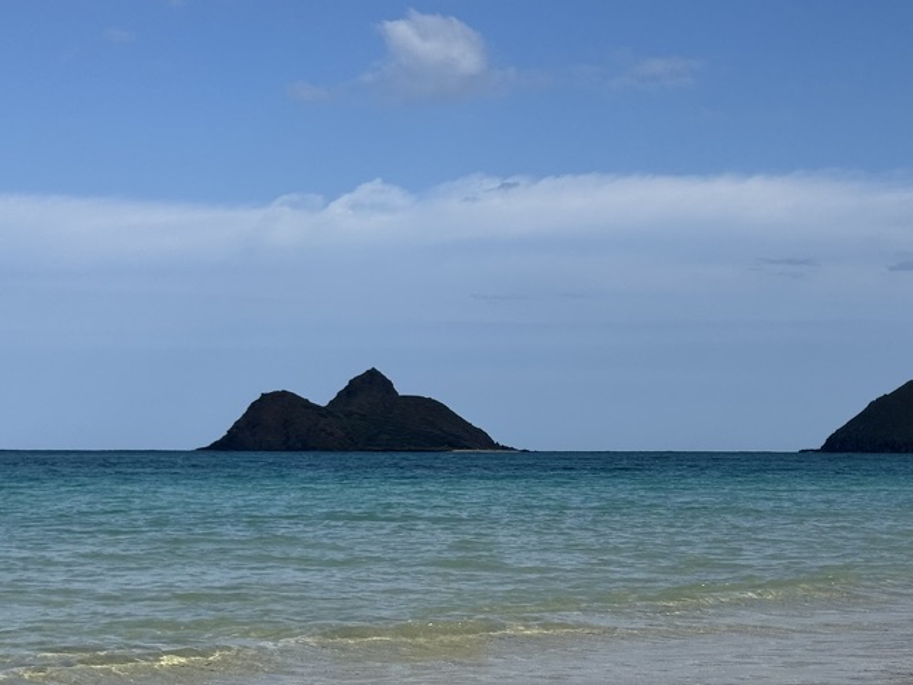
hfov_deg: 26.3
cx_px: 566
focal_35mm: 74
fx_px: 1952
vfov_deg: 19.9
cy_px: 388
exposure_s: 1/7092
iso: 64
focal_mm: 6.76
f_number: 1.78
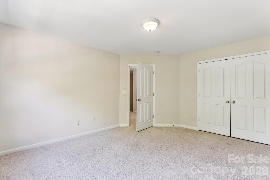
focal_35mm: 16
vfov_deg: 72.7
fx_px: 122
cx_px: 135
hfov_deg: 95.7
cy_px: 90
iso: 100
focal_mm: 16.3
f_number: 9
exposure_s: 1/3.33
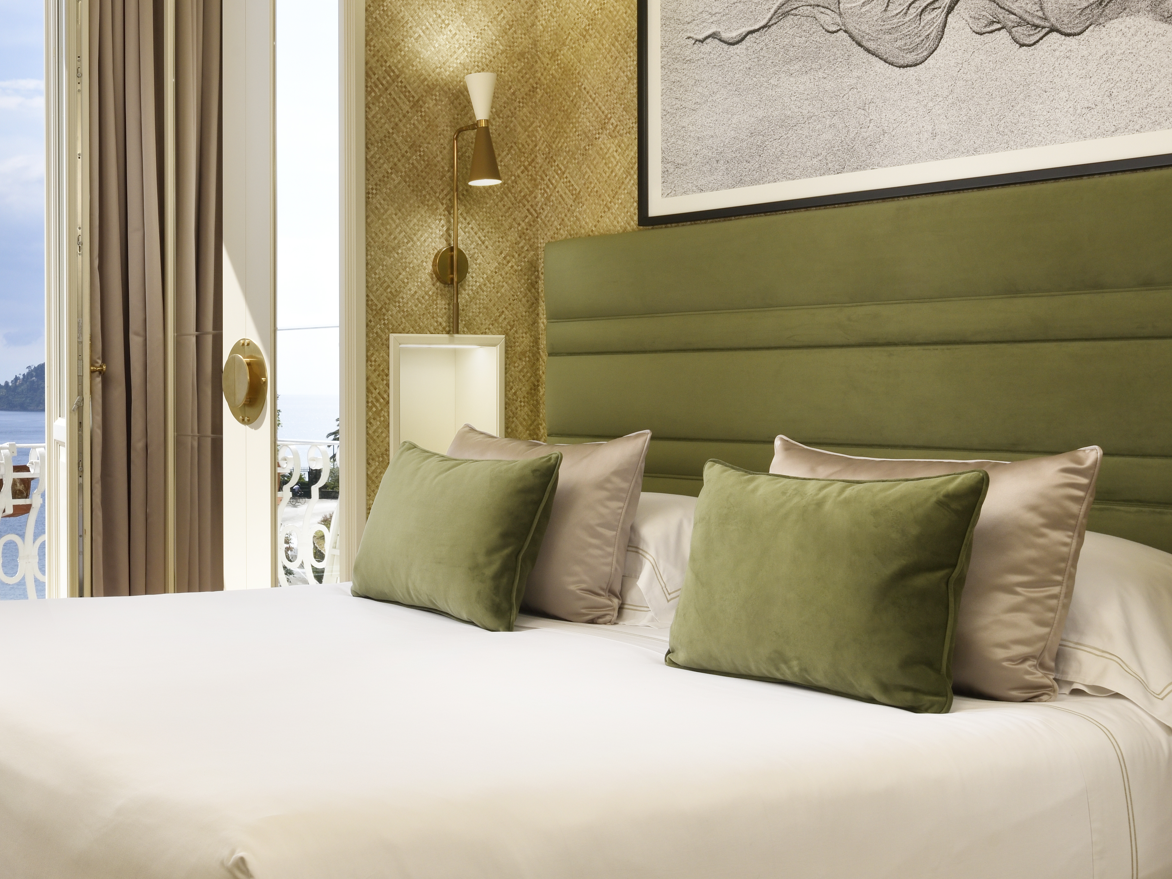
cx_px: 251
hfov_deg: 37.0
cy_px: 383
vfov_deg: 29.1
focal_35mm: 50
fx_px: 1693
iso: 200
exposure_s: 1/4
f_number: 13
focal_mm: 26
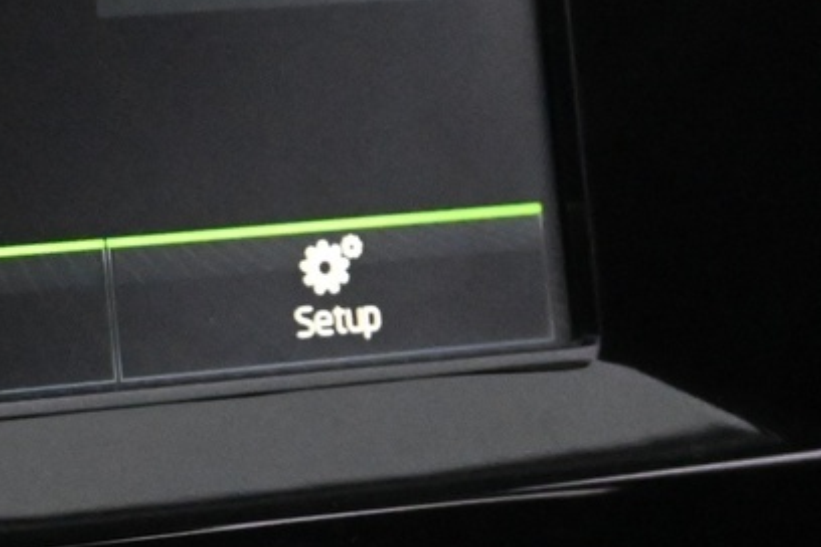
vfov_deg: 8.8
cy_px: 14
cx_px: -141
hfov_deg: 12.9
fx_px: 3535
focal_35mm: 155
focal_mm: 26
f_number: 4.5
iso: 6400
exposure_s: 1/40
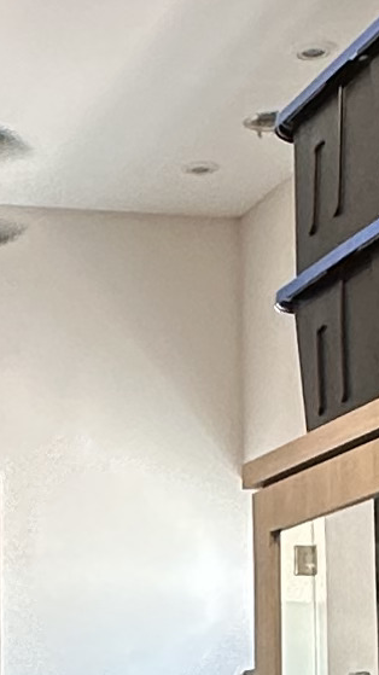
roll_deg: -0.4
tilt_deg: +3.2
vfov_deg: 18.8
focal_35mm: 110
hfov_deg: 10.8
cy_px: 725
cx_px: -98
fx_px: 1967
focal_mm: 2.22
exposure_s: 1/60
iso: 250
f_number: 2.2
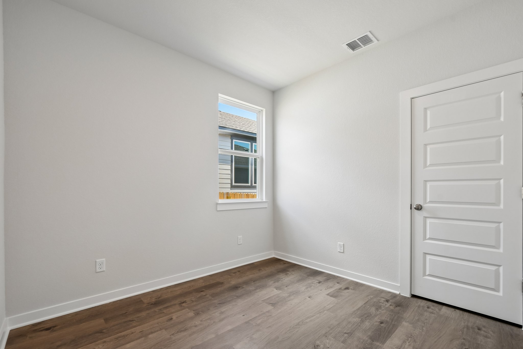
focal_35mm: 15
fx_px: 218
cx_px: 262
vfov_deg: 77.3
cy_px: 174
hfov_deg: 100.4
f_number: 8
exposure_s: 1/80
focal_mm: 10
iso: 400
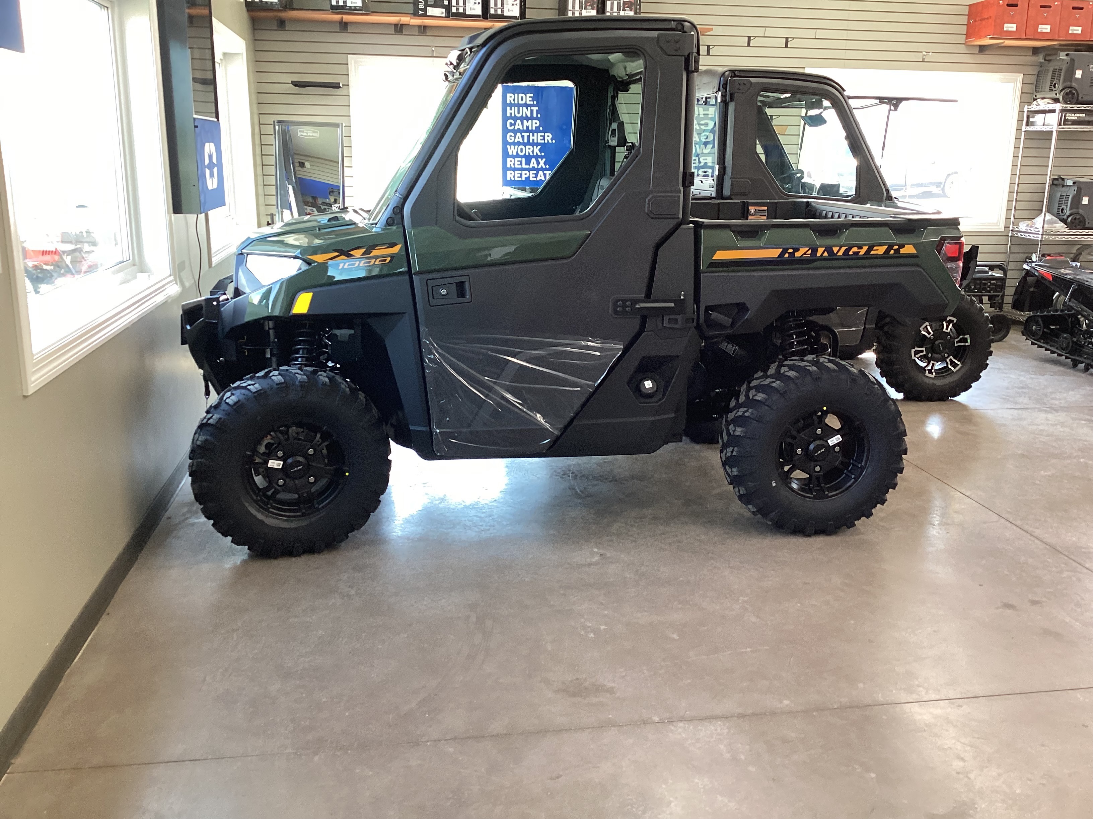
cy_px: 410
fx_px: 979
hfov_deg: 58.4
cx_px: 546
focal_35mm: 31
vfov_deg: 45.4
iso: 100
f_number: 2.4
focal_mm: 3.3
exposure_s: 1/60
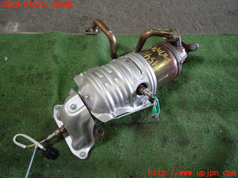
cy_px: 89
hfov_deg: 69.4
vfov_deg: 54.9
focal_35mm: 25
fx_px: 172
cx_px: 119
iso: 200
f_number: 2
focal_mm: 4.5
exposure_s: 1/40
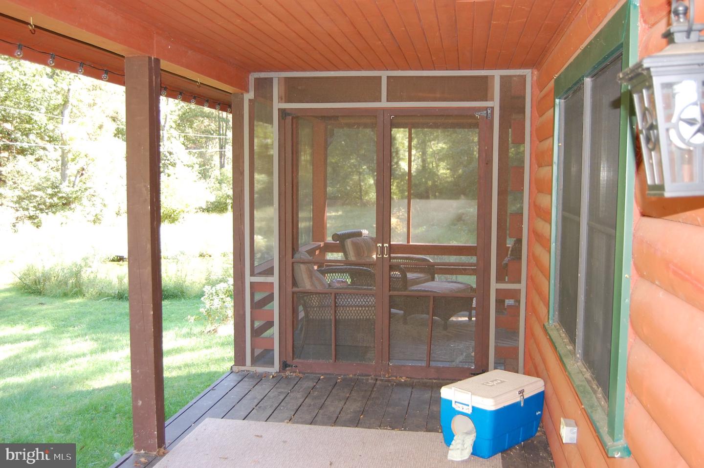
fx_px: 703
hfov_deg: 53.2
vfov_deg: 36.8
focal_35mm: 36
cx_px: 352
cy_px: 234
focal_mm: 24
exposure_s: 1/60
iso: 400
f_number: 4
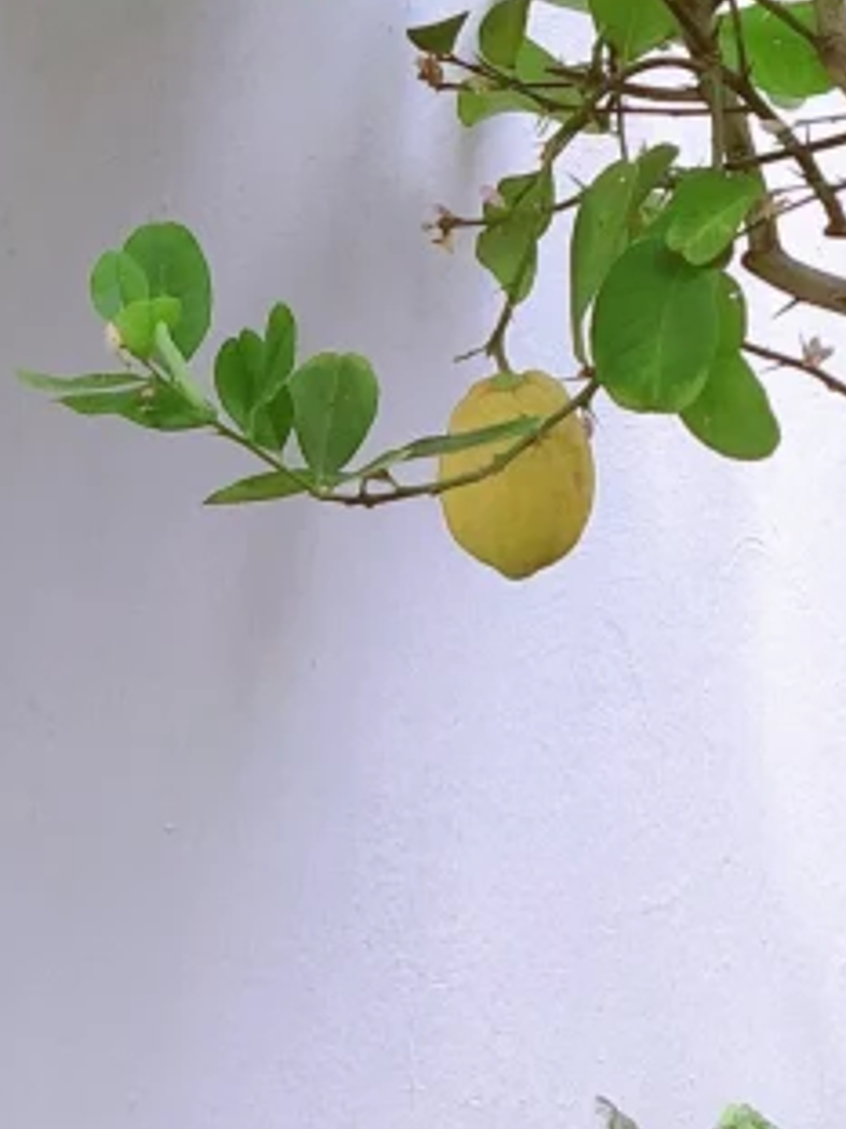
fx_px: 7859
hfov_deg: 6.1
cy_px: 211
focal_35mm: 241
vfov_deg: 8.2
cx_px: 1307
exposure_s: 1/120
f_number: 2.4
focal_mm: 6
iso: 20
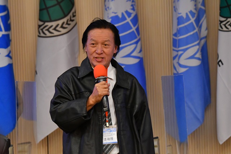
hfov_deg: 11.2
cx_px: 116
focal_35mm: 183
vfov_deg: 7.5
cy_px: 77
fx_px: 1174
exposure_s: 1/200
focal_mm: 122
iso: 5000
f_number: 5
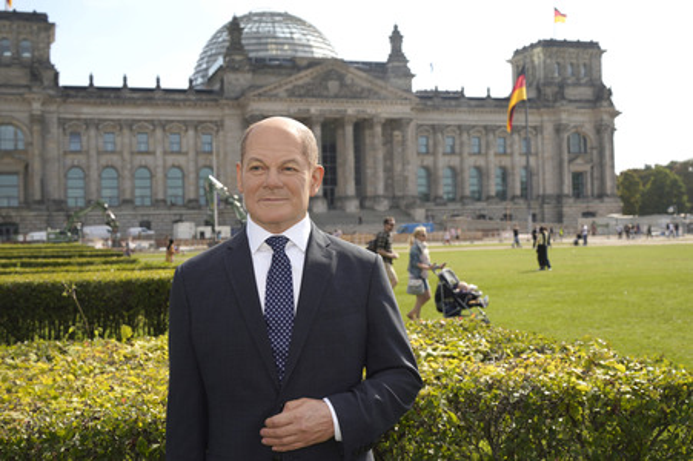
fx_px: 808
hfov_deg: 46.4
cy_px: 230
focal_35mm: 42
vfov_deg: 31.8
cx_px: 346
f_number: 6.3
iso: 100
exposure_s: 1/320
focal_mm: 42
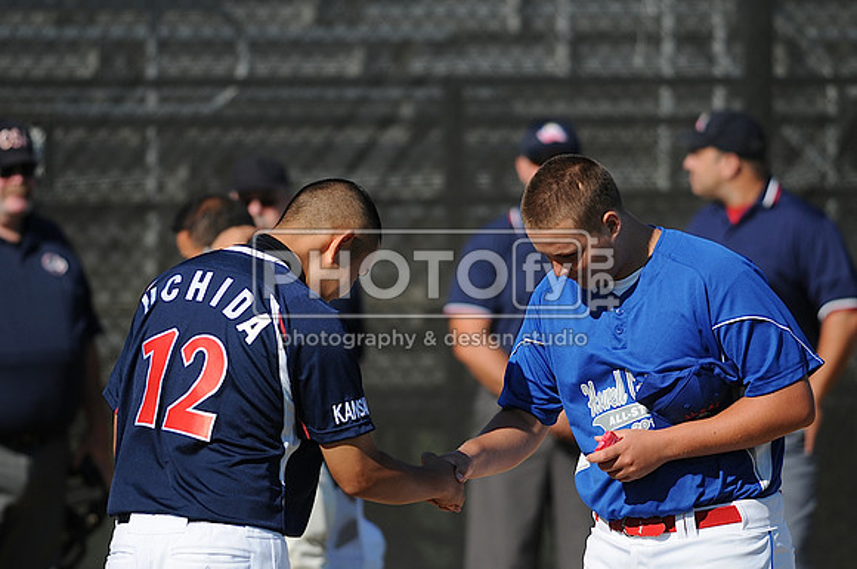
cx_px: 428
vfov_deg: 3.0
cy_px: 284
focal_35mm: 450
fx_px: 10697
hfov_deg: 4.6
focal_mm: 300
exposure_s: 1/2000
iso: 200
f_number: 4
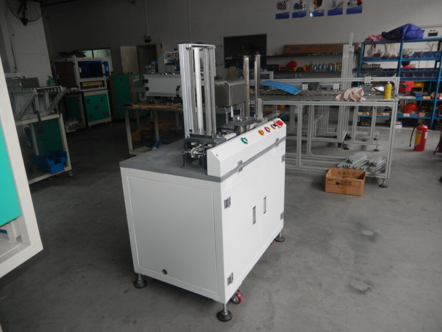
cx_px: 221
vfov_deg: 54.9
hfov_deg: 69.4
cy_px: 166
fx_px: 319
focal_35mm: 25
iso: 220
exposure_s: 1/30
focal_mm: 4.5
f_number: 3.4
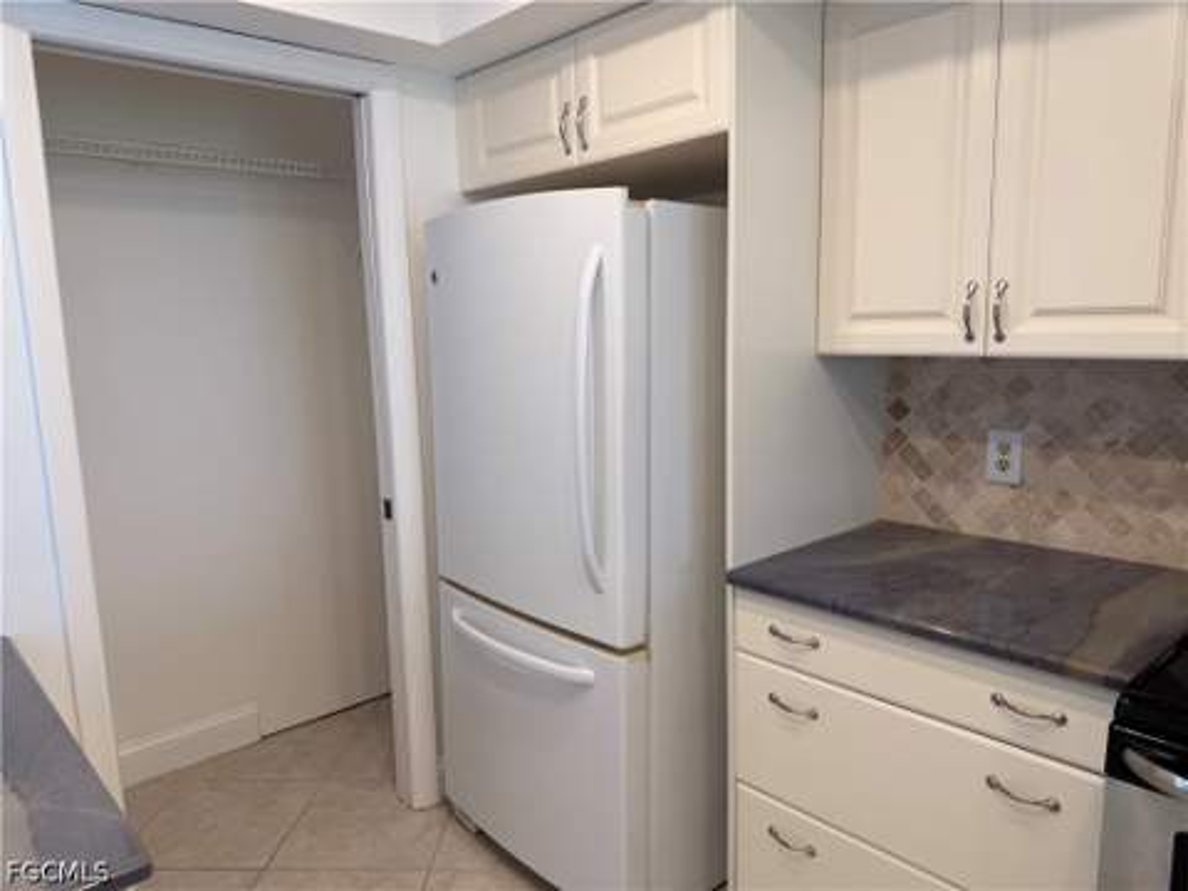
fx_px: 824
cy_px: 446
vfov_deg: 56.8
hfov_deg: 71.6
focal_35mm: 24
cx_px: 594
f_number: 1.78
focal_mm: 6.76
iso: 80
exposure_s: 1/120
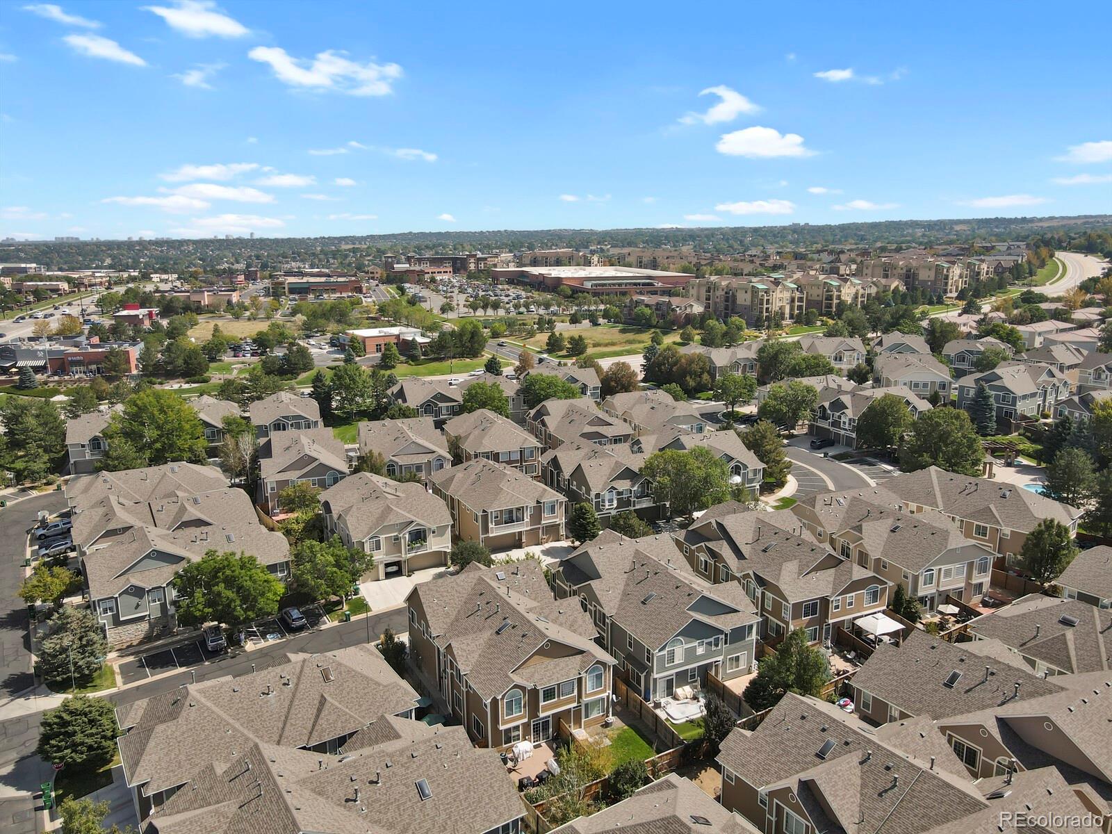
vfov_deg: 56.8
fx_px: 771
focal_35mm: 24
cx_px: 556
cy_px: 417
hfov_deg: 71.6
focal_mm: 4.5
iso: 110
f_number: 2.8
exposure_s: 1/500
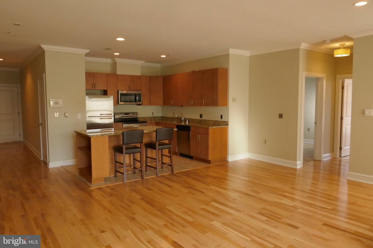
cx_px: 186
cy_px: 124
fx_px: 259
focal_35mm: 25
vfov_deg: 51.3
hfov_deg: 71.5
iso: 1250
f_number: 5.6
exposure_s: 1/60
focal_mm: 9.1
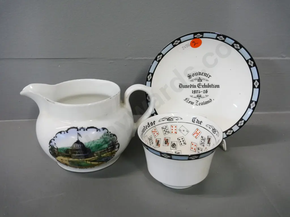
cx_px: 145
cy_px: 108
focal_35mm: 30
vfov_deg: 46.8
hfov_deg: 60.0
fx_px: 251
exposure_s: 1/80
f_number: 5.6
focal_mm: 15
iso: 3200
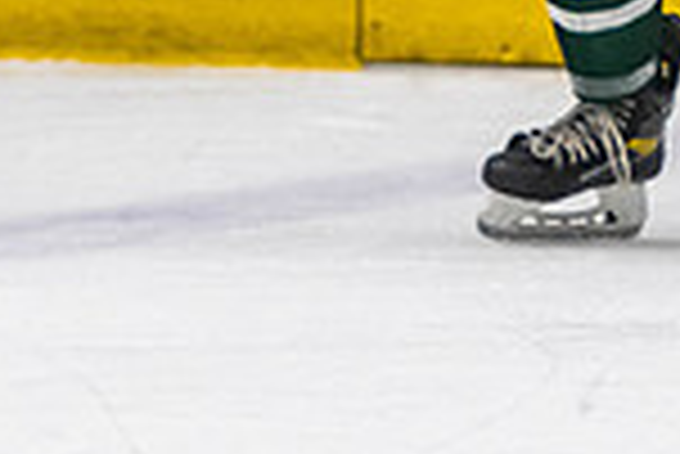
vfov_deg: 1.3
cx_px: 775
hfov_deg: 2.0
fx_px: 19512
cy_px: -384
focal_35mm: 1032
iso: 1800
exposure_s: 1/640
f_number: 2.8
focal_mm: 155
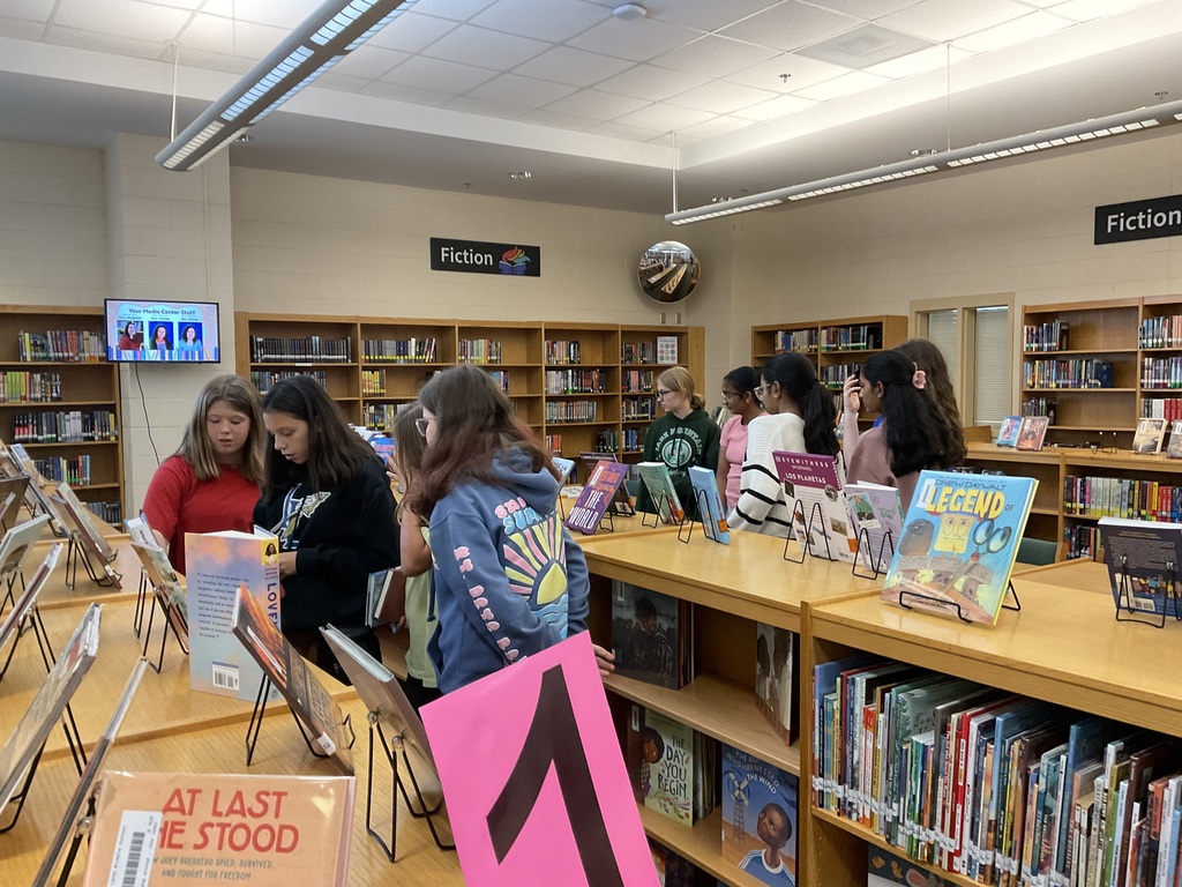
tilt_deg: -4.5
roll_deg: -0.4
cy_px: 444
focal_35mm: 29
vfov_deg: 48.2
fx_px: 990
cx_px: 591
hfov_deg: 61.7
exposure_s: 1/60
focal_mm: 3
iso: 125
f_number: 1.8
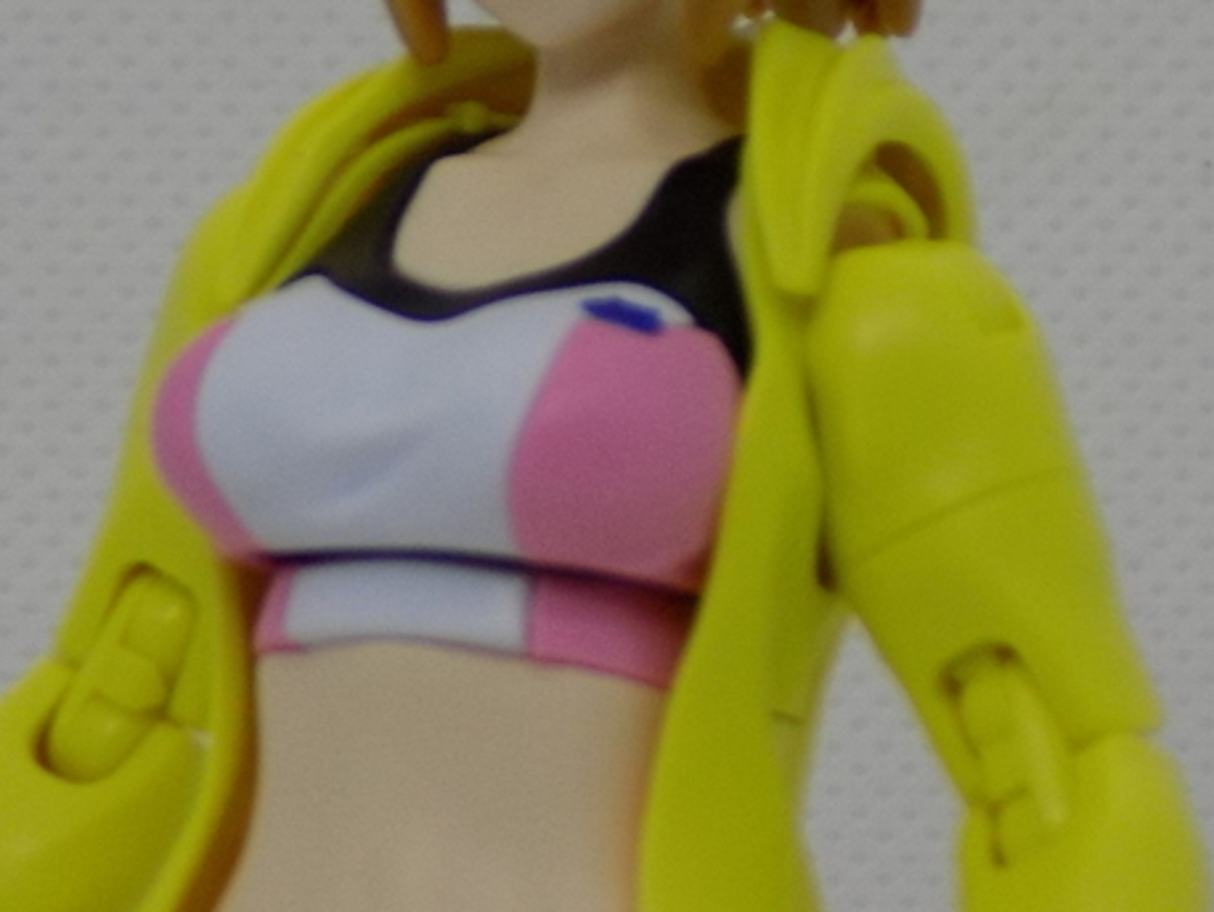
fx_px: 10842
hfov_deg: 6.4
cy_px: 528
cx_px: 467
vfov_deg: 4.8
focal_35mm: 309
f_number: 4.8
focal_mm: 20.9
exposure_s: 1/30
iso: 125
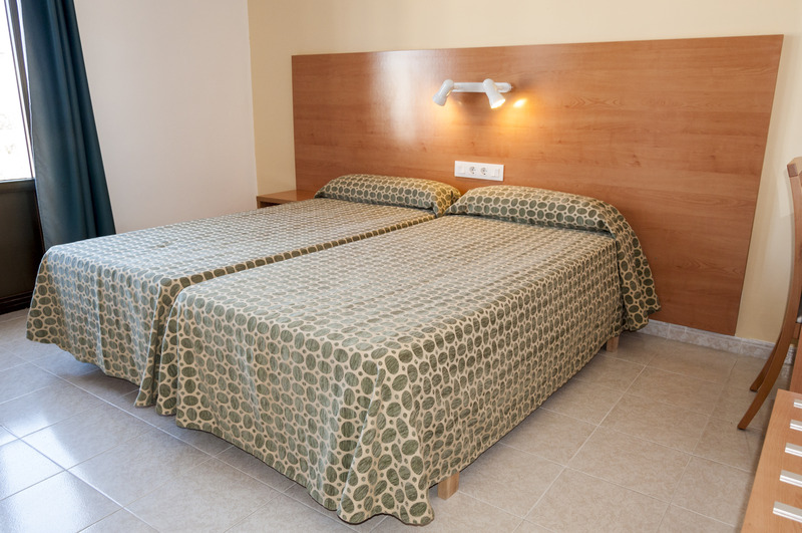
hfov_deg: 67.5
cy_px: 266
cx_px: 401
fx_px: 601
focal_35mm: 27
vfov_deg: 47.8
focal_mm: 18
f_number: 7.1
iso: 800
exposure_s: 1/50
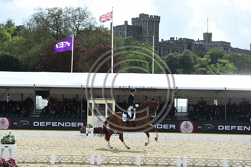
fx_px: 662
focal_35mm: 95
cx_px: 126
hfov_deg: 21.5
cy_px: 84
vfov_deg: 14.4
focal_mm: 95
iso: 200
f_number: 4.5
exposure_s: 1/1250
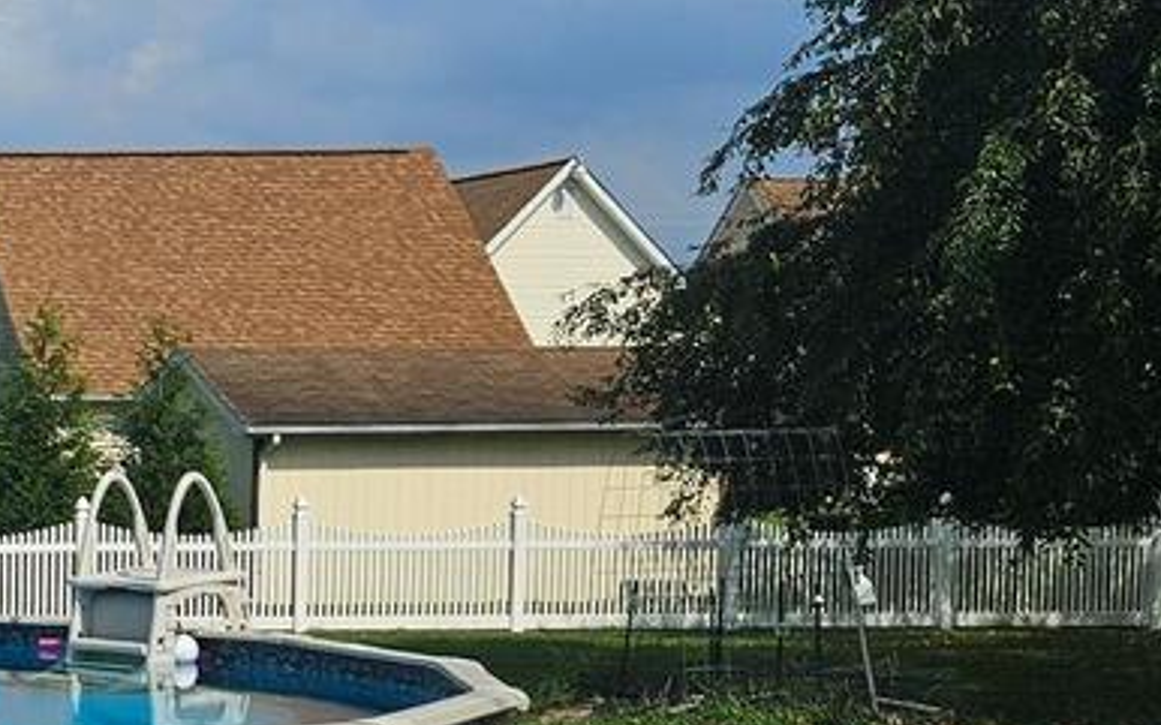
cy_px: 611
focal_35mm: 91
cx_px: -710
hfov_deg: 19.2
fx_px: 2878
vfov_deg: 14.2
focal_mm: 5.4
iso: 25
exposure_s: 1/3327
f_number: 1.8
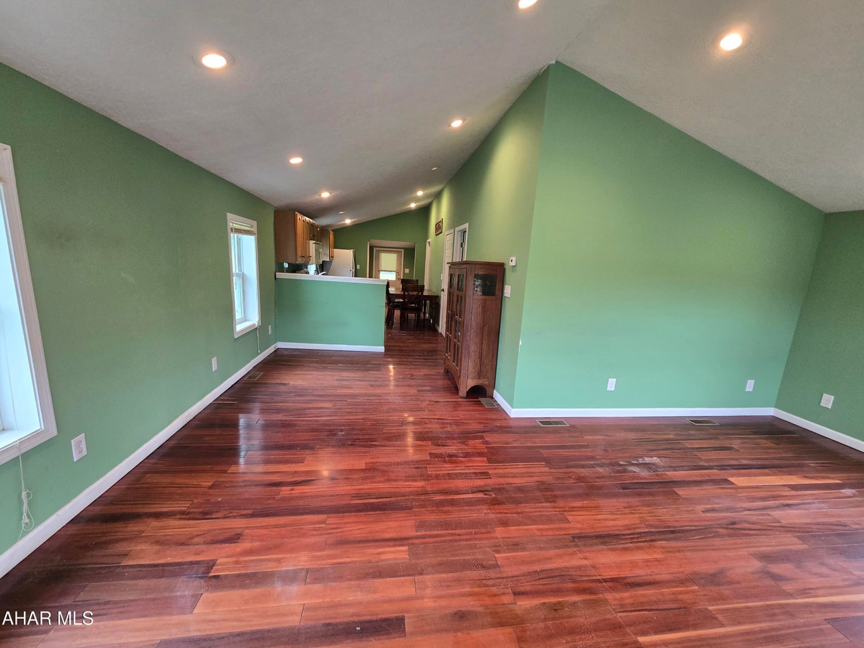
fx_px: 325
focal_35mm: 13
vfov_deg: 89.9
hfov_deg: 106.2
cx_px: 432
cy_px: 324
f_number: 2.2
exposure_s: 1/60
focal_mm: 2.2
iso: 250
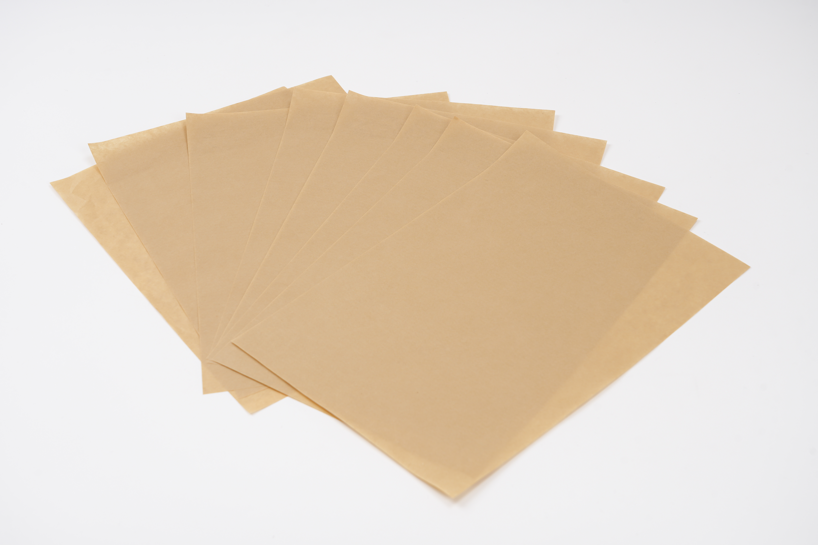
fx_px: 1454
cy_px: 272
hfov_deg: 31.4
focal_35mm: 64
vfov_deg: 21.2
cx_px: 409
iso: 100
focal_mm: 64
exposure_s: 1/125
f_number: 9
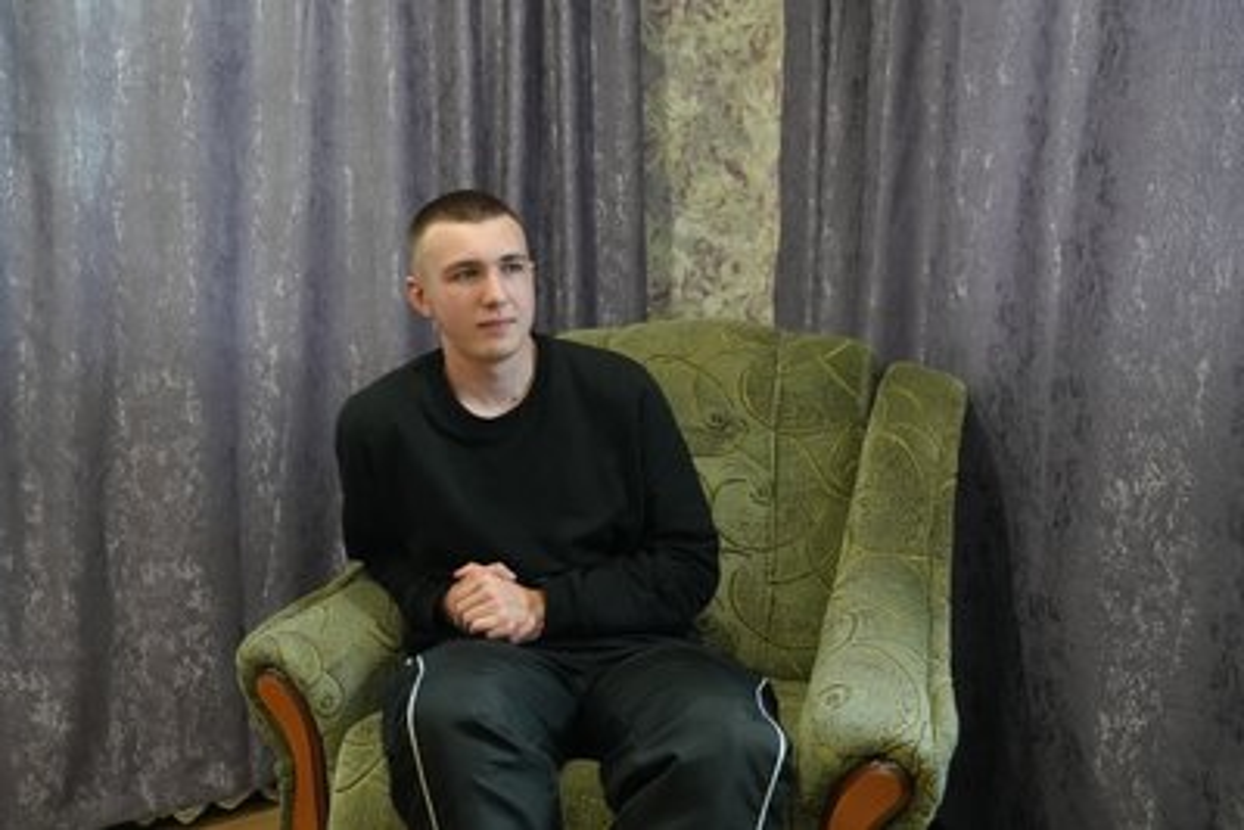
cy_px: 415
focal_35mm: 30
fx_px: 1037
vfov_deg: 43.6
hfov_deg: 61.9
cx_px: 622
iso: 12800
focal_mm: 30
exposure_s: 1/160
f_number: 4
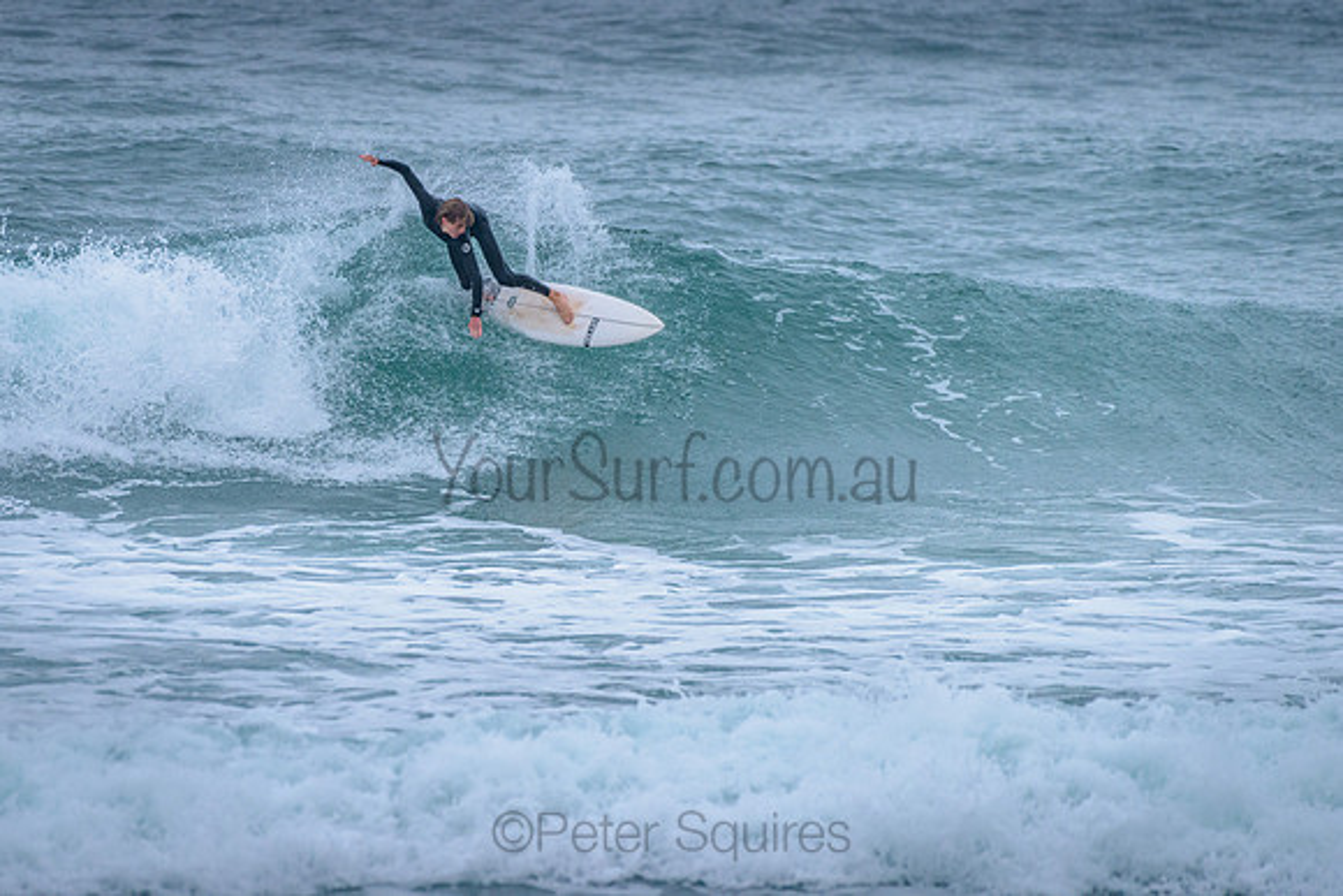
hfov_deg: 3.4
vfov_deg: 2.2
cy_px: 347
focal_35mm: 613
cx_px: 541
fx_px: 22868
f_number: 5.6
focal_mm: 500
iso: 1250
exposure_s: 1/2000
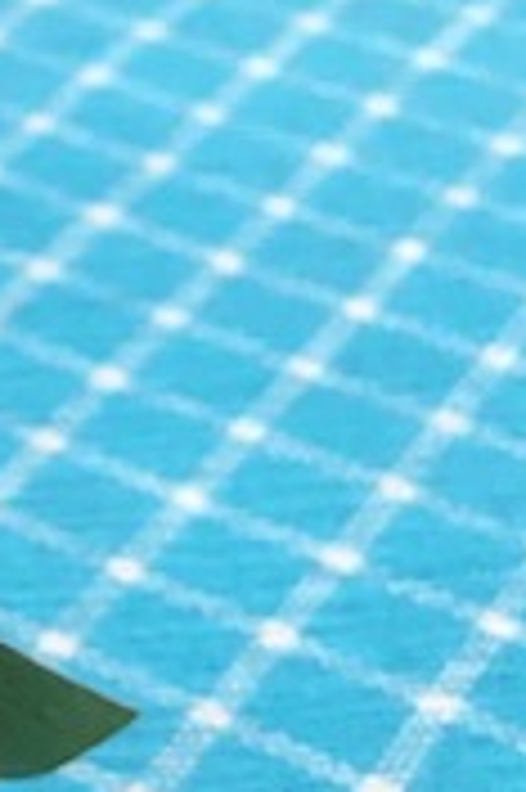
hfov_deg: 10.4
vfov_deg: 19.3
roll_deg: +0.7
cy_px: 468
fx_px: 2328
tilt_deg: -40.9
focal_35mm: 106
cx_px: -877
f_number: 1.8
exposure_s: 1/30
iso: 25
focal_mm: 3.99
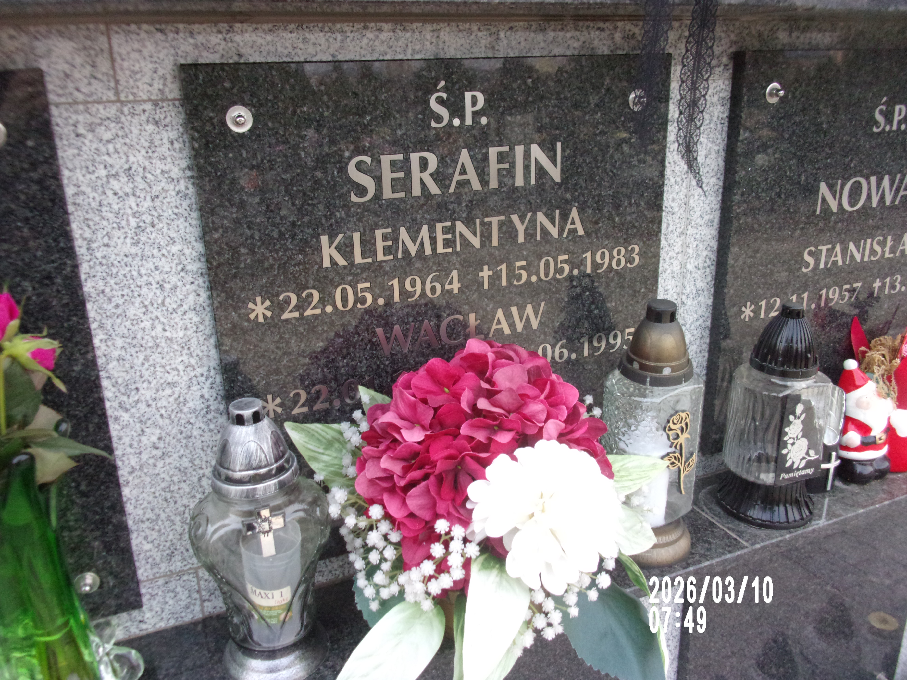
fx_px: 734
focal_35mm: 28
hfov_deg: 63.4
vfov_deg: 49.7
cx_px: 454
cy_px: 340
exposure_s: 1/125
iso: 365
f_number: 3.9
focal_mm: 5.1
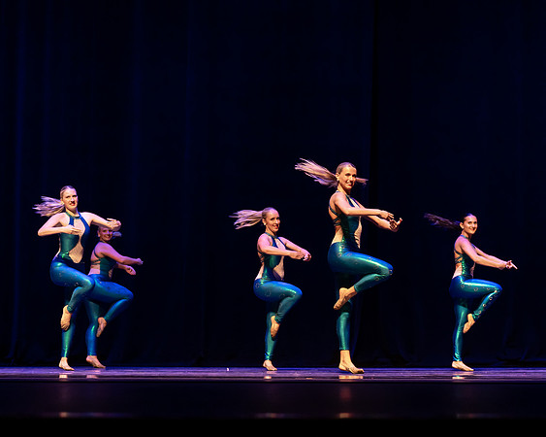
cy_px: 256
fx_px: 1460
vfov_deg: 17.0
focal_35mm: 90
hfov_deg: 21.1
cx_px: 355
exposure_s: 1/640
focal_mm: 68
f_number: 2.8
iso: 3200
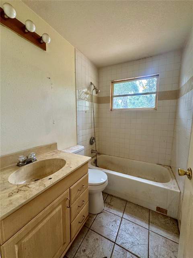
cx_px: 96
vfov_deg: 102.1
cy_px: 129
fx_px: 104
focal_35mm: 14
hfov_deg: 85.7
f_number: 2.2
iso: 160
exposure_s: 1/99
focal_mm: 2.22
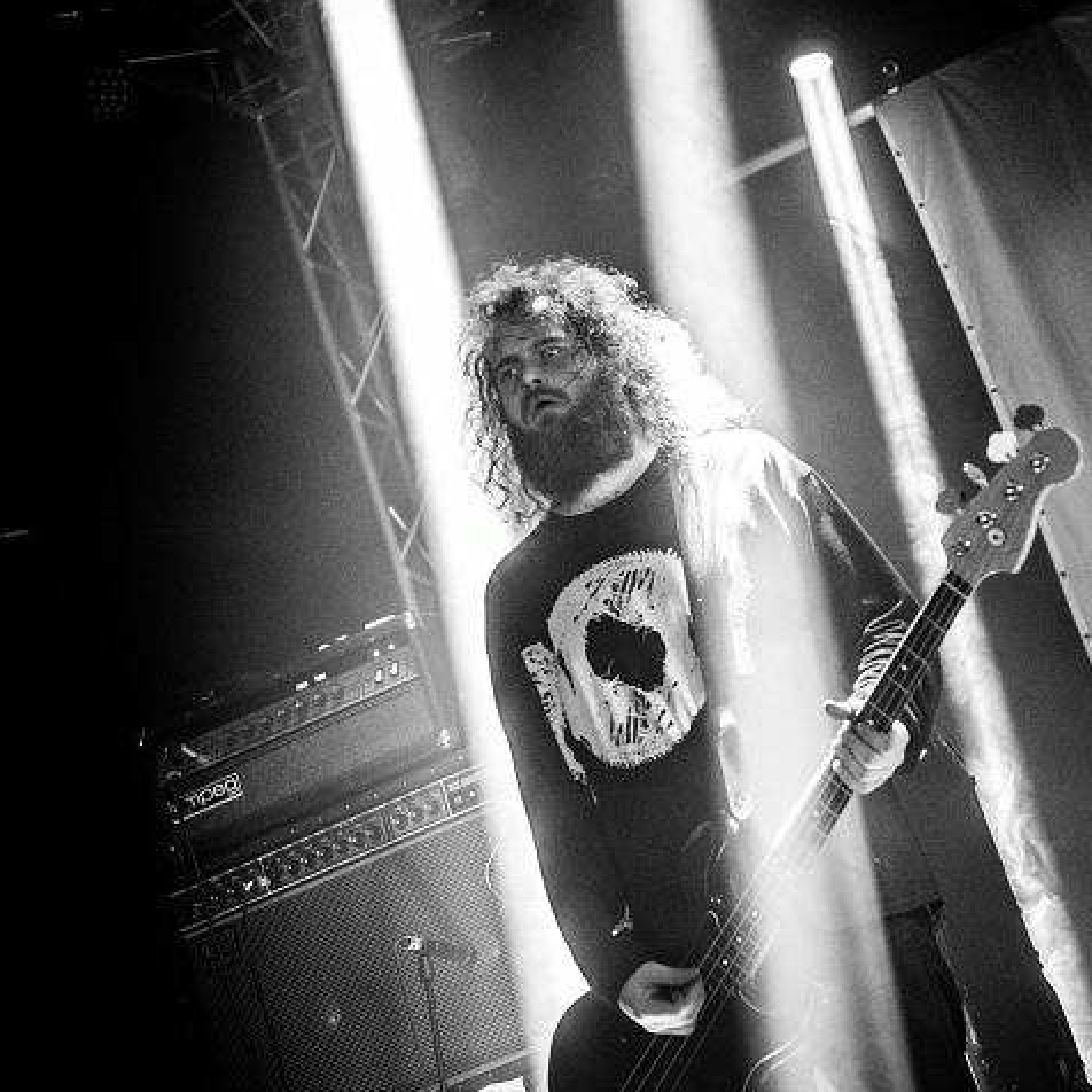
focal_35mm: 90
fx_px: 3212
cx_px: 743
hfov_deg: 19.2
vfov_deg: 19.3
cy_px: 545
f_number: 4
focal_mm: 70
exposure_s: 1/40
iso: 4000
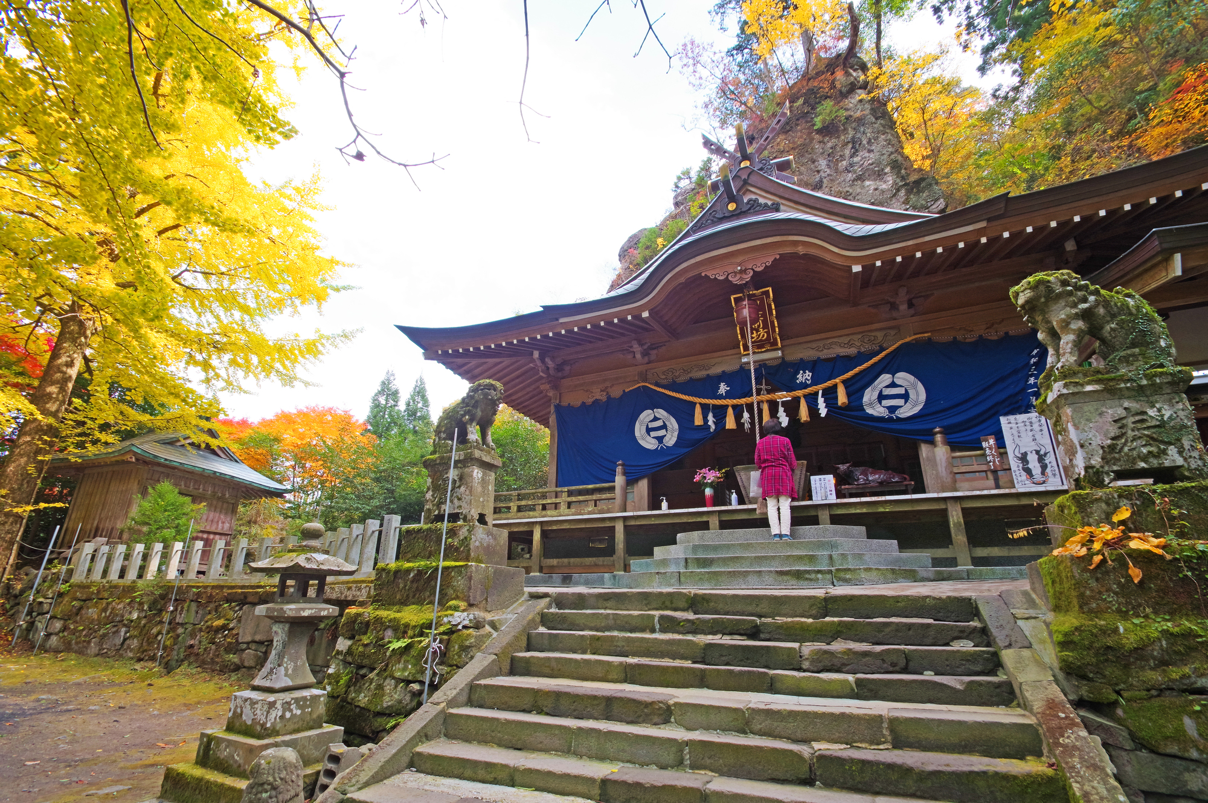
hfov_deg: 100.4
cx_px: 604
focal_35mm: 15
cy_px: 402
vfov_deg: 77.2
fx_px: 503
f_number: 9
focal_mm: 10
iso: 400
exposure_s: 1/60
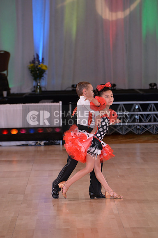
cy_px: 119
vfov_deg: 10.3
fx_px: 1321
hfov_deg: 6.8
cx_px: 79
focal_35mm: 200
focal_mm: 200
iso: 2000
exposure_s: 1/250
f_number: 5.6
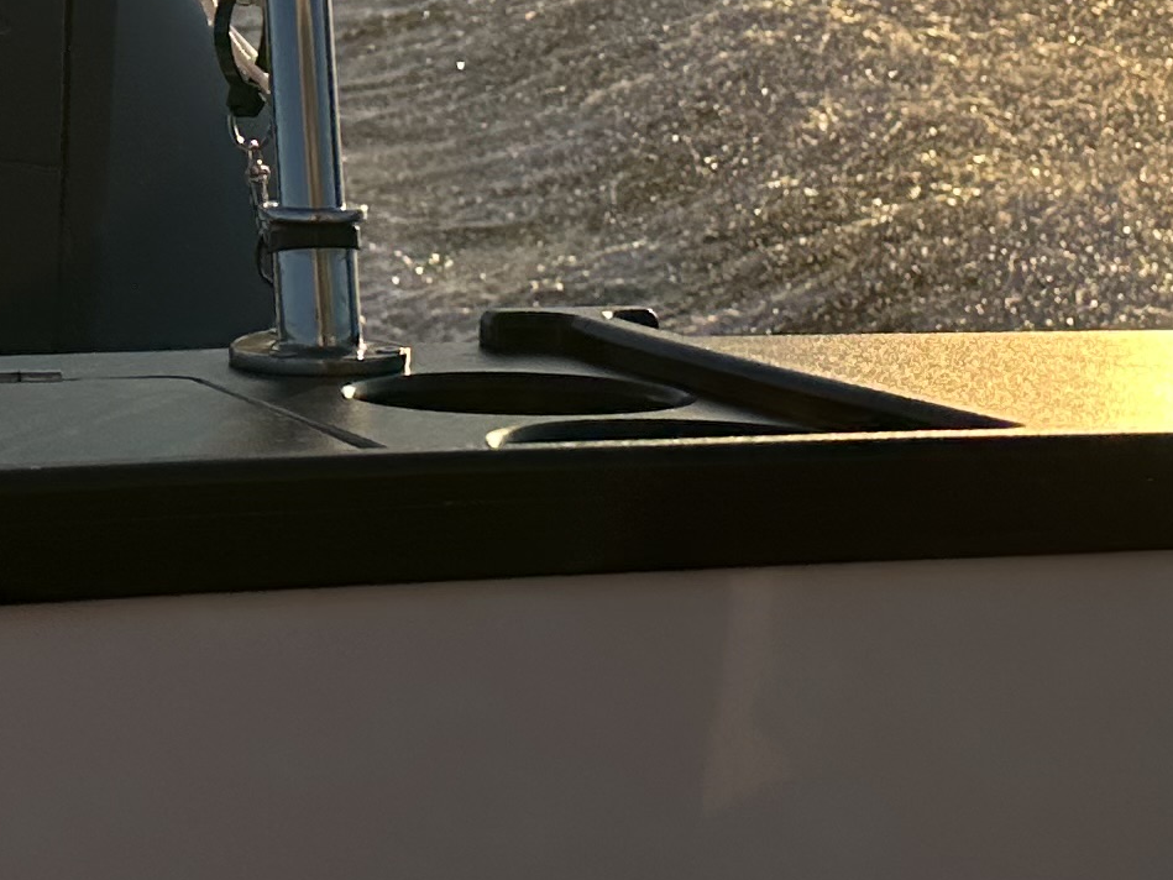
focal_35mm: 102
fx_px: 3457
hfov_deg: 19.2
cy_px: -478
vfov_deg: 13.6
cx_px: 426
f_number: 1.78
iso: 80
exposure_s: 1/5525
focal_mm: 6.86
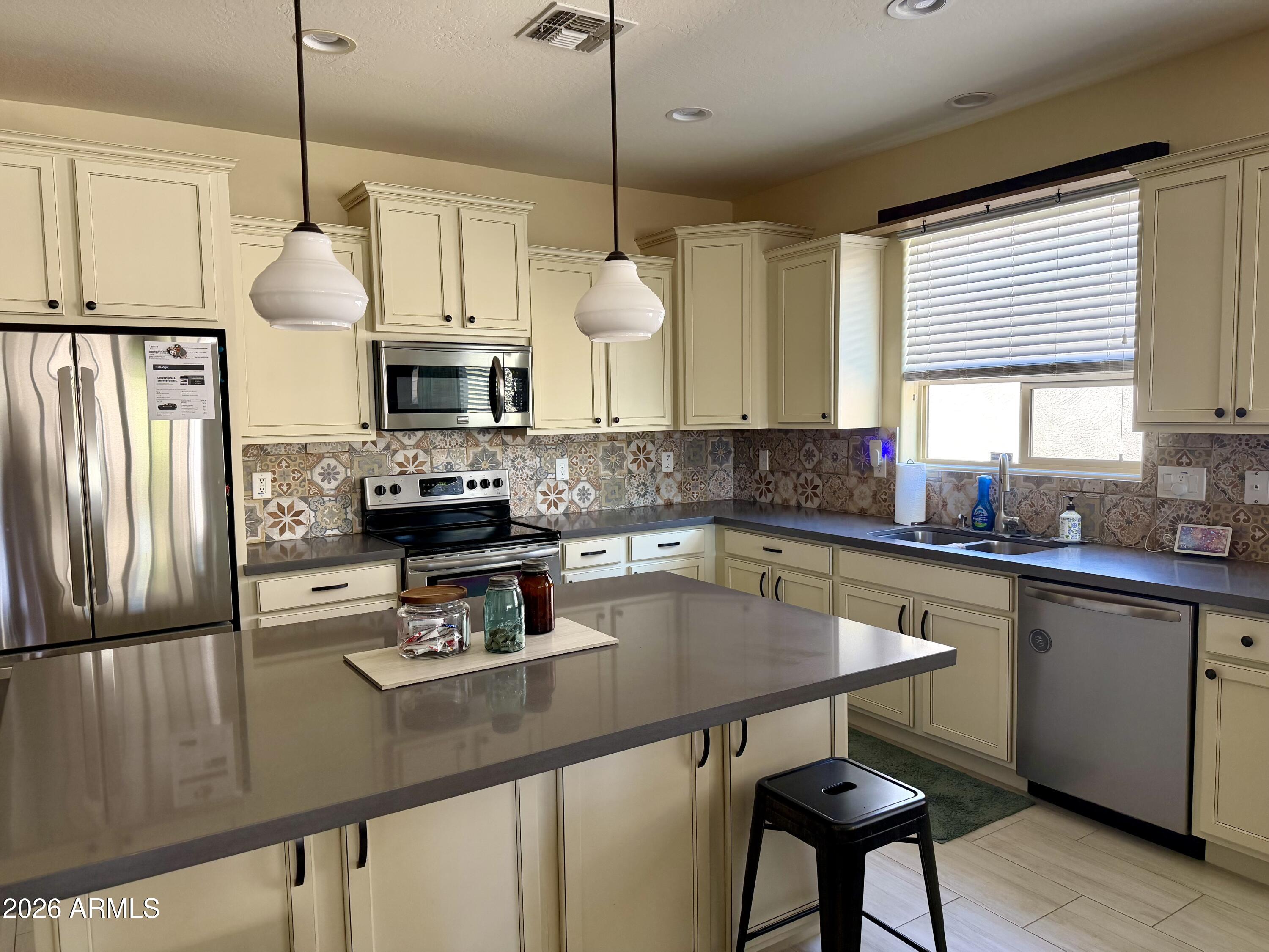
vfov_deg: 56.8
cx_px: 634
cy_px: 476
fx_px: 880
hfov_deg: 71.6
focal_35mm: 24
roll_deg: +0.4
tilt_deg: -4.8
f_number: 1.78
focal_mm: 6.76
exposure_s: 1/69
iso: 200
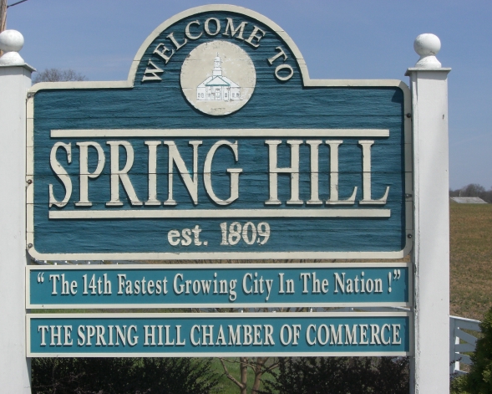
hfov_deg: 27.1
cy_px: 198
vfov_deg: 21.9
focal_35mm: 70
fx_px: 1019
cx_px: 231
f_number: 5.8
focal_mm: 10.7
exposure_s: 1/500
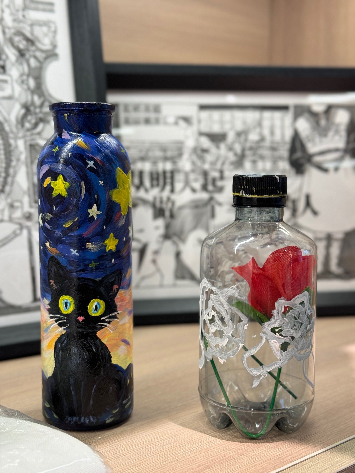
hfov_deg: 30.3
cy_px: 236
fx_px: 656
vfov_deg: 39.7
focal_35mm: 48
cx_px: 178
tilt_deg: -6.1
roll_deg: -0.4
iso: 100
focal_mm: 6.86
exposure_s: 1/90
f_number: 1.78
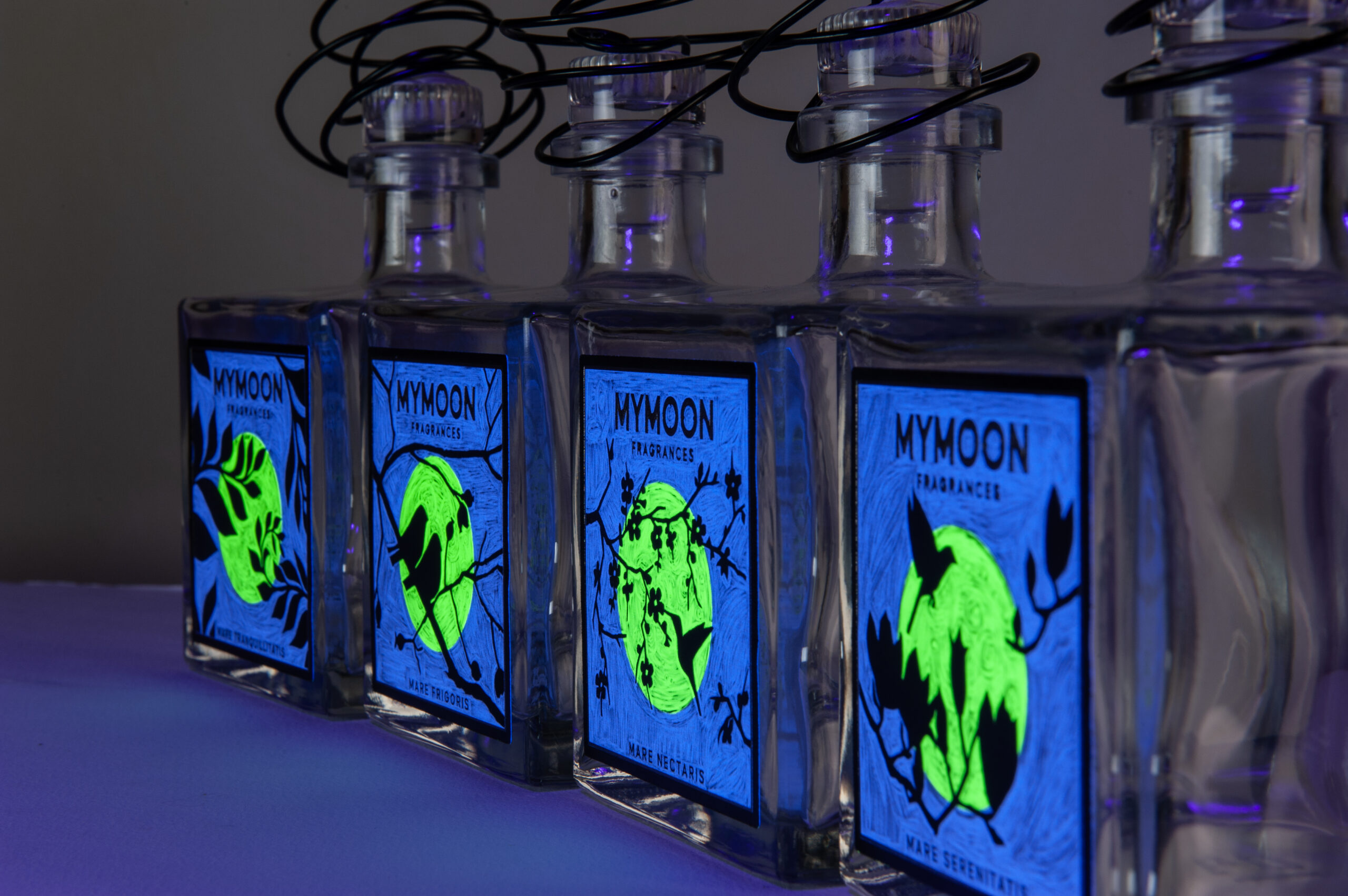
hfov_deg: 28.9
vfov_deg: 19.4
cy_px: 448
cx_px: 674
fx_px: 2619
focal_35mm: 70
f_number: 22
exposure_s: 1/2.5
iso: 200
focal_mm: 70
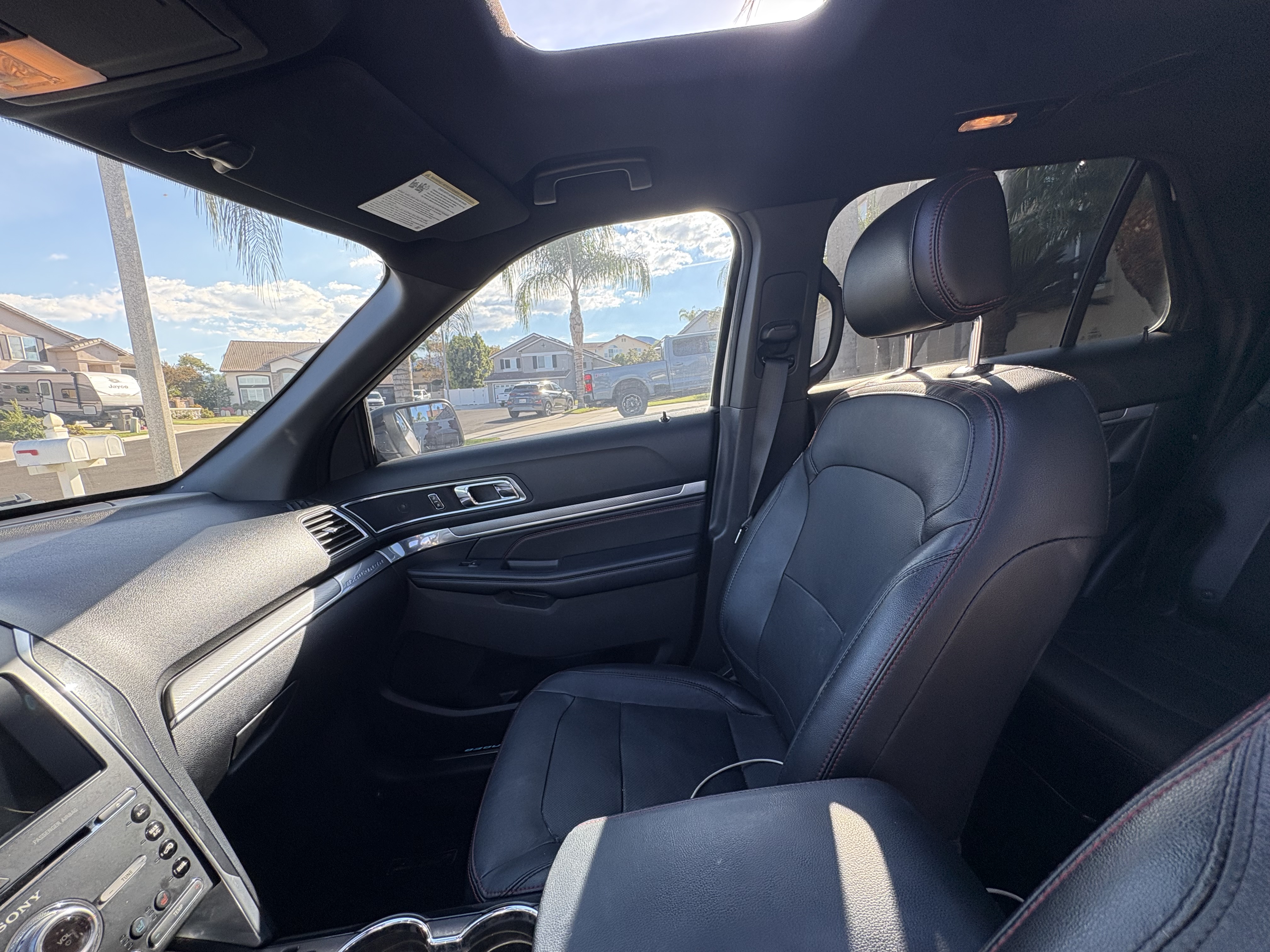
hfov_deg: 102.1
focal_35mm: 14
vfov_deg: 85.7
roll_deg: +3.5
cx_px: 635
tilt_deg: -7.5
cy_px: 476
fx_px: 514
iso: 64
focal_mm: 2.22
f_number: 2.2
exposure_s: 1/153
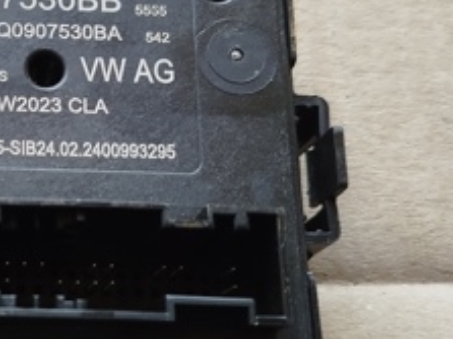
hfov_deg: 26.8
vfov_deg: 21.3
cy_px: 150
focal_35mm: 69
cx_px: 12
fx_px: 902
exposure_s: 1/50
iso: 125
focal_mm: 5.31
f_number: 1.7
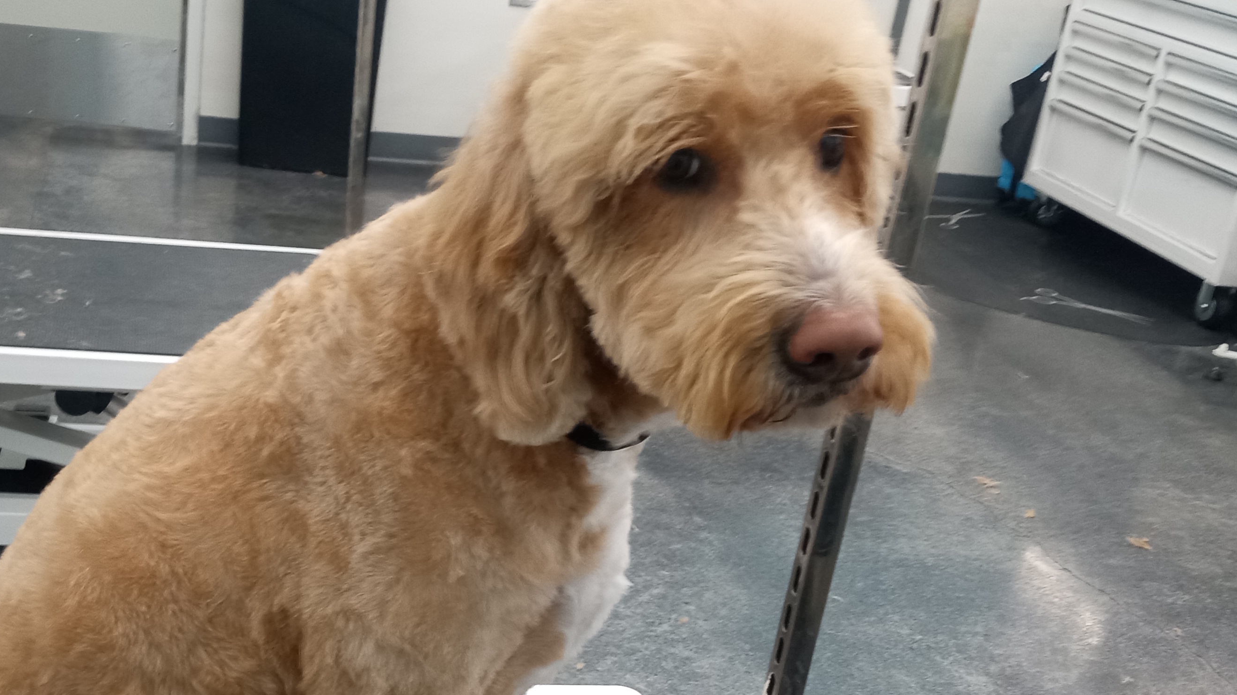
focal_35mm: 48
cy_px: 504
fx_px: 1574
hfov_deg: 42.4
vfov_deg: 24.7
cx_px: 431
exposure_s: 1/60
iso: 244
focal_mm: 3.71
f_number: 2.2
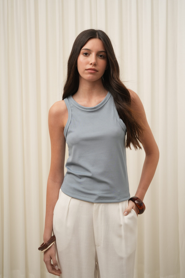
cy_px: 139
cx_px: 92
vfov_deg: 39.6
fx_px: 385
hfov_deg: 27.0
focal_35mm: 50
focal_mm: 50
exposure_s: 1/125
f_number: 8
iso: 500
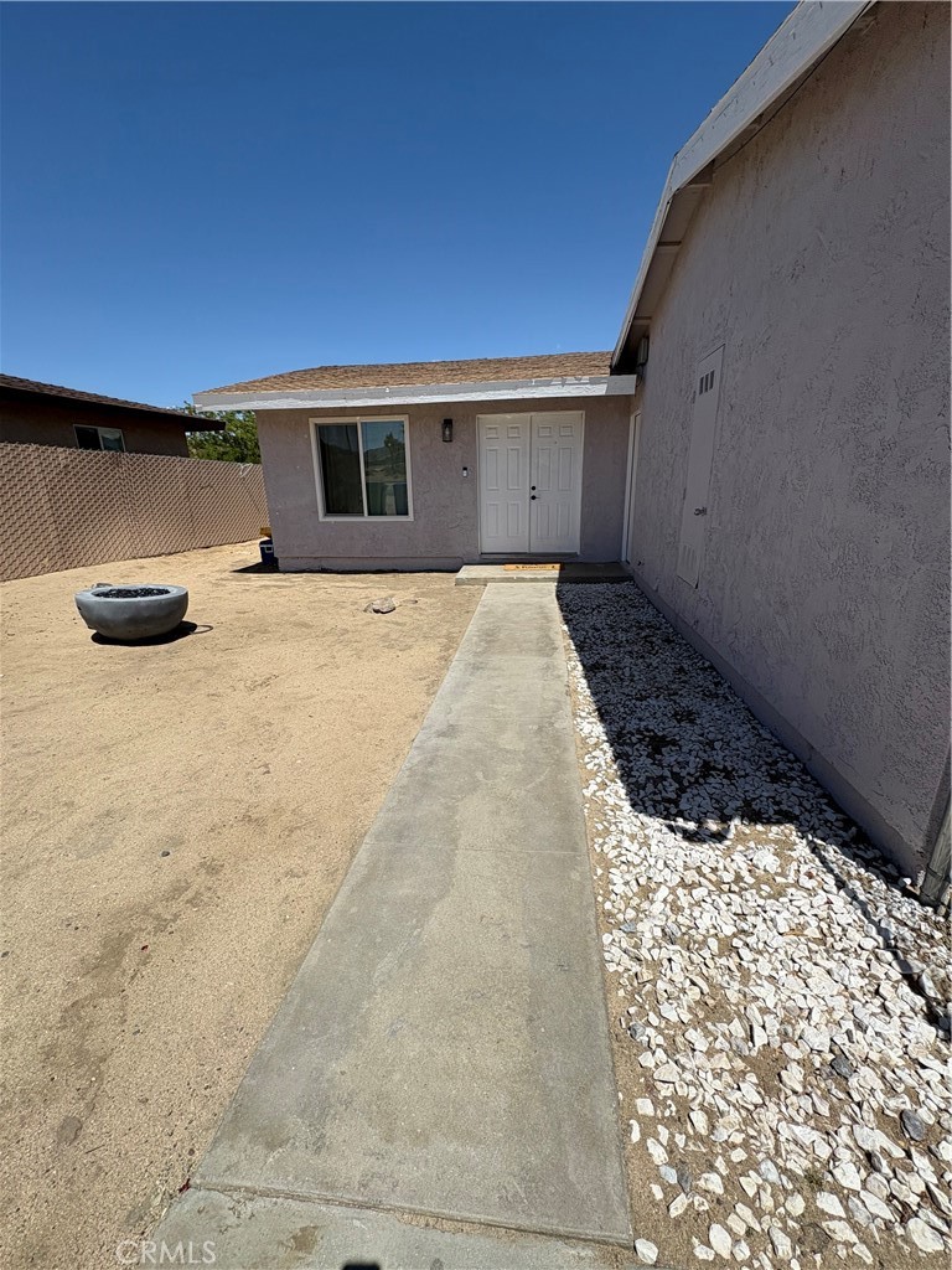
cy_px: 635
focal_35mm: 14
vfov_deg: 102.1
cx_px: 476
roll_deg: +1.4
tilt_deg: -17.3
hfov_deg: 85.7
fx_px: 513
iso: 50
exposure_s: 1/3906
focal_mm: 2.22
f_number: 2.2
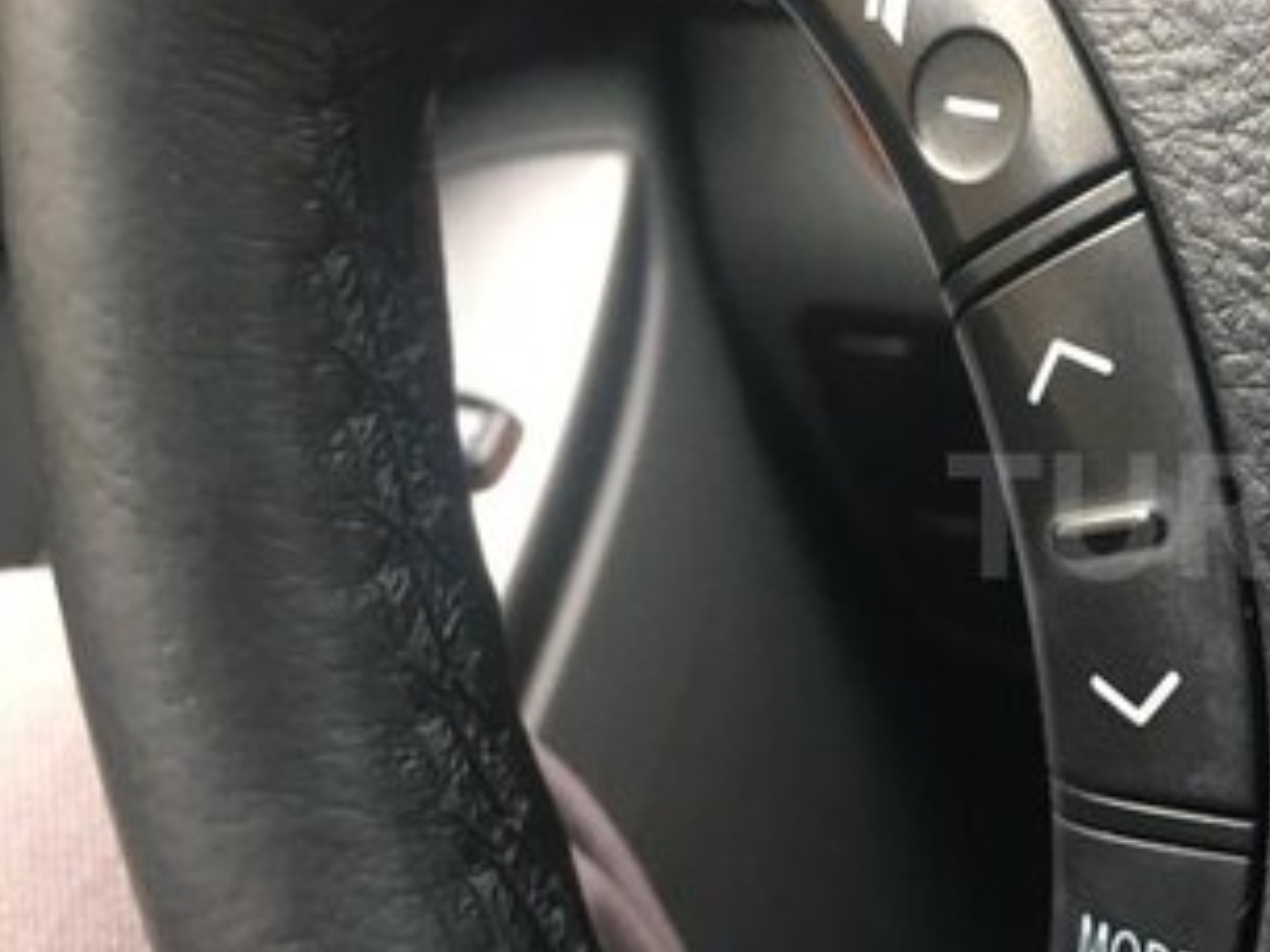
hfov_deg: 28.2
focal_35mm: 63
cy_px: 516
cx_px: 1374
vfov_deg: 23.3
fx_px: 2311
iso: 100
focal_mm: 4.15
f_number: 2.2
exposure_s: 1/33
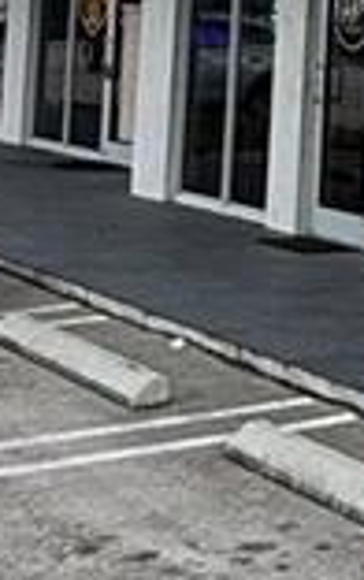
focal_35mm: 114
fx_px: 1803
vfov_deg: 17.5
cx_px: 605
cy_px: -104
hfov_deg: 10.9
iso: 50
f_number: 2.2
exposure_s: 1/955
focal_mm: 2.22
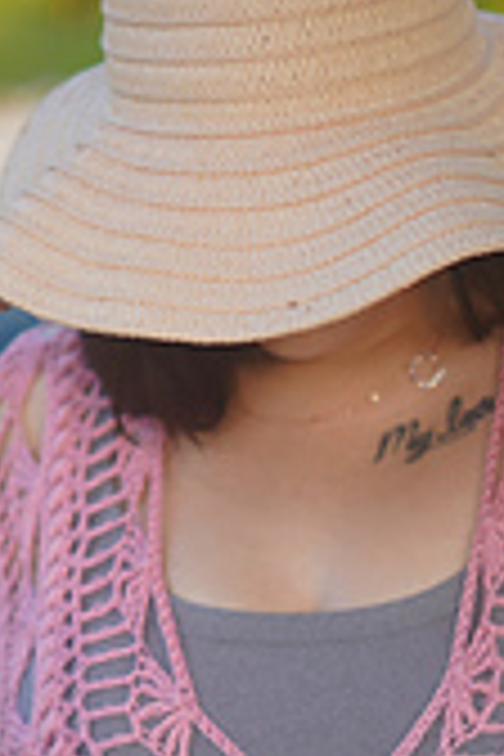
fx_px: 3129
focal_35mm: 149
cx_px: 331
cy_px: 626
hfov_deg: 9.2
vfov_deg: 13.7
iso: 200
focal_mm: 50
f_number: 1.8
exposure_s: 1/2000
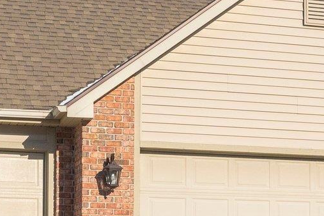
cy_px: 156
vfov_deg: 11.9
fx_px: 1035
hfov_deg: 17.7
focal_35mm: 115
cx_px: 237
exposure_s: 1/4000
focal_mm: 19
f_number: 5
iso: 800
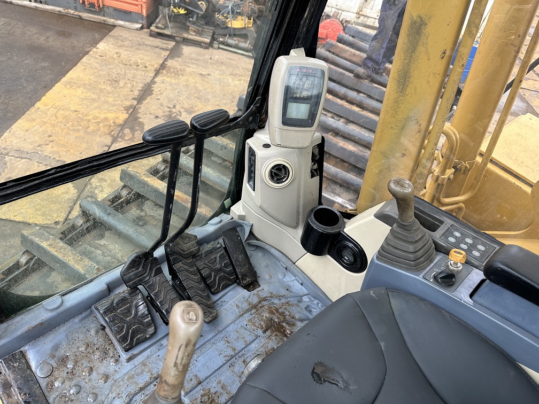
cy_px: 202
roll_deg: -13.8
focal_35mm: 24
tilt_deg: -40.5
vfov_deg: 56.8
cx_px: 270
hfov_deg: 71.6
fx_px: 374
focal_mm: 6.86
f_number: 1.78
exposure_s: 1/132
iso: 64
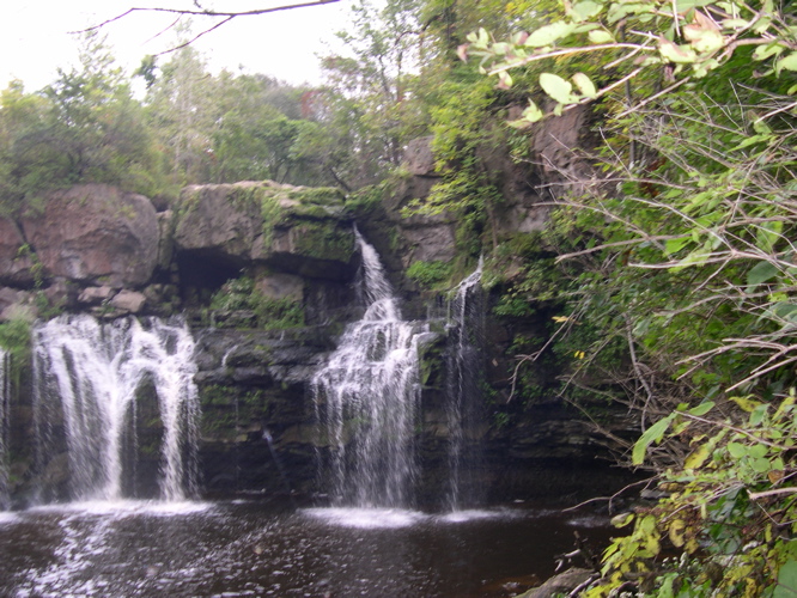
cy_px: 299
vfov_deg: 37.7
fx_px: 875
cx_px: 398
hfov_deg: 49.0
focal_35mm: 38
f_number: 2.8
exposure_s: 1/30
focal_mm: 8
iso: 101
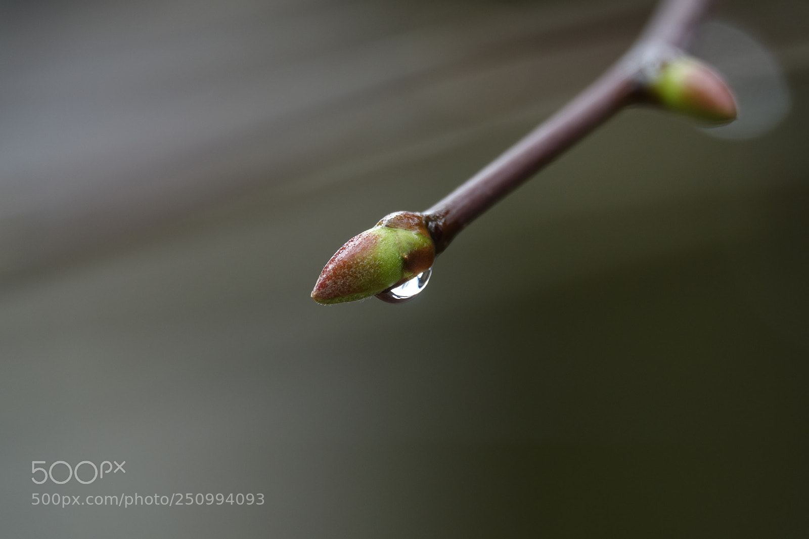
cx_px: 404
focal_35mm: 600
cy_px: 270
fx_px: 13480
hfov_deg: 3.4
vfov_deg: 2.3
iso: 100
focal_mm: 220
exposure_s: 1/125
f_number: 4
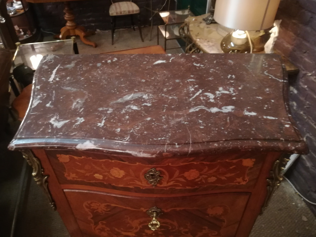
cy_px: 118
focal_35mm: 26
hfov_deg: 67.3
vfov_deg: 53.1
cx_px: 158
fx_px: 237
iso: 640
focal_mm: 3.83
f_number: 2.2
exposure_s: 1/14.3
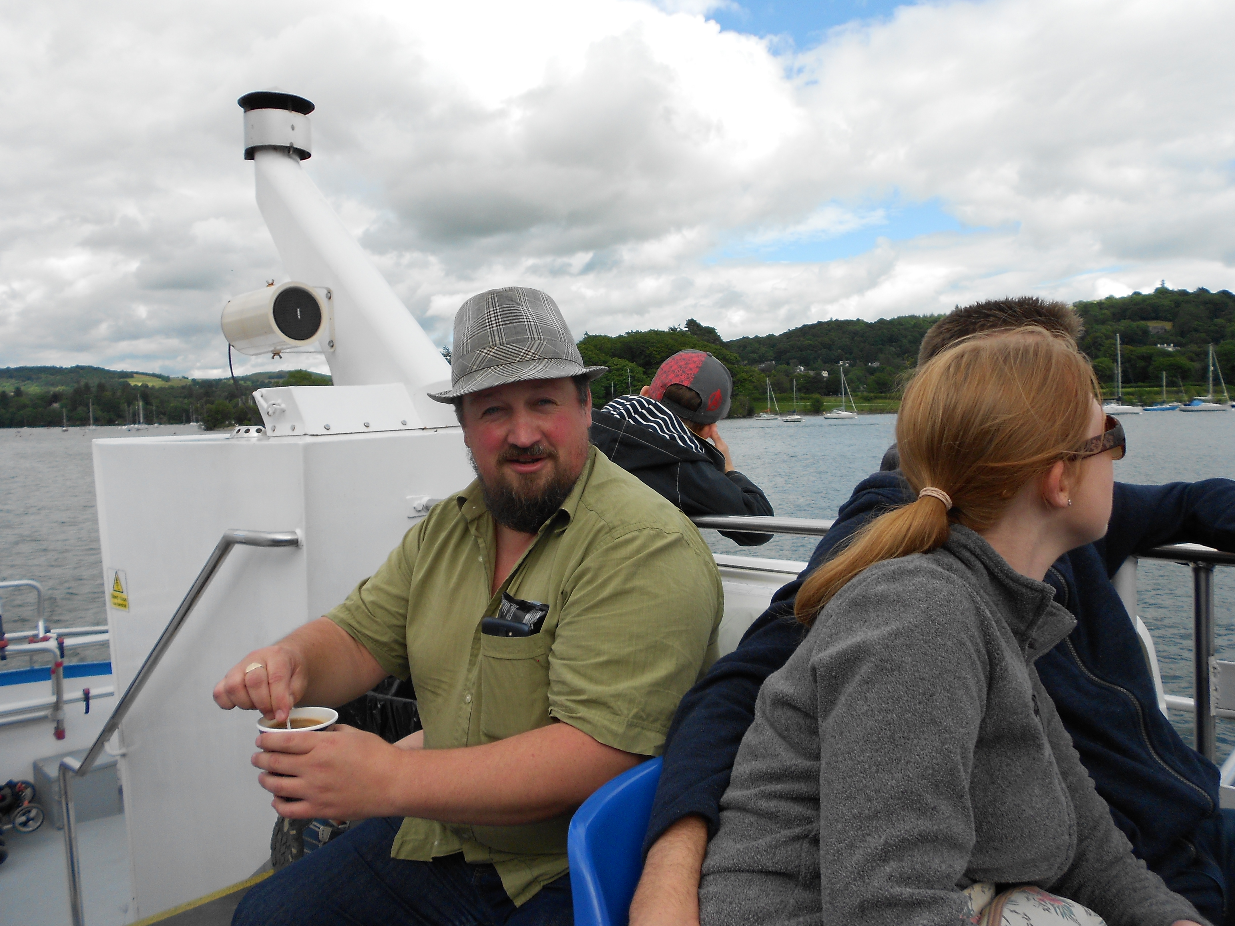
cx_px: 618
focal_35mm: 26
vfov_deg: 53.1
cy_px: 463
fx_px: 928
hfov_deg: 67.3
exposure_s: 1/800
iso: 80
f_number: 3.2
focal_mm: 4.6
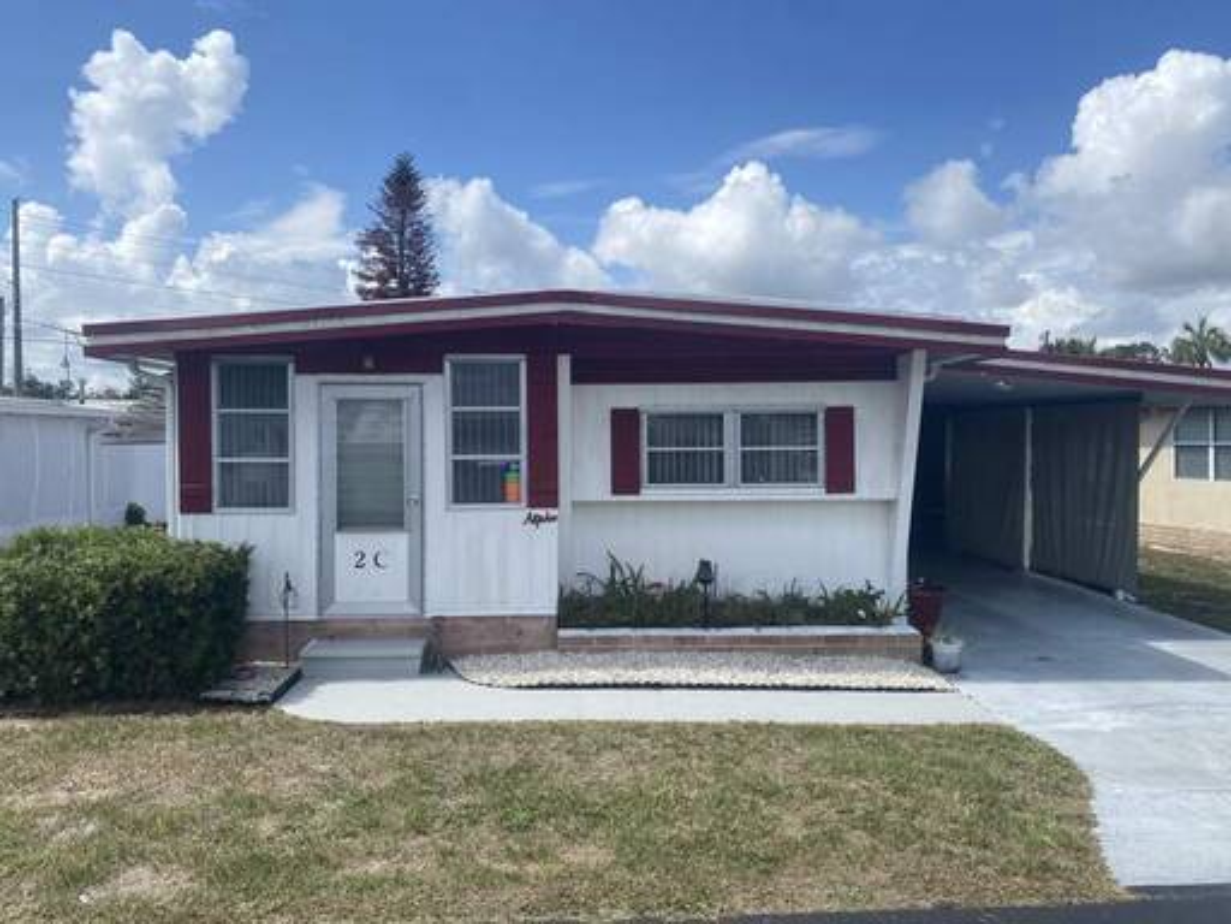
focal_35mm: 26
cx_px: 616
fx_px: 925
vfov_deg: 53.1
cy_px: 462
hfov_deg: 67.3
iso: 32
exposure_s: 1/3846
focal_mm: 4.25
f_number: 1.8
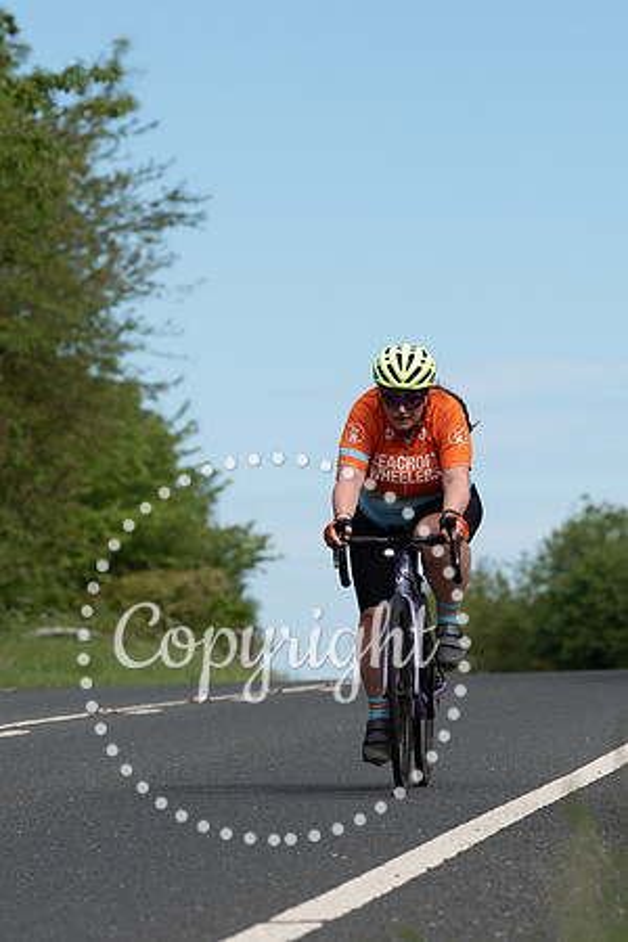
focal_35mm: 267
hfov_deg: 5.1
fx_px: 6994
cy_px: 461
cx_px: 394
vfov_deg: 7.7
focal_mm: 149
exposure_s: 1/1000
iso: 125
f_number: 5
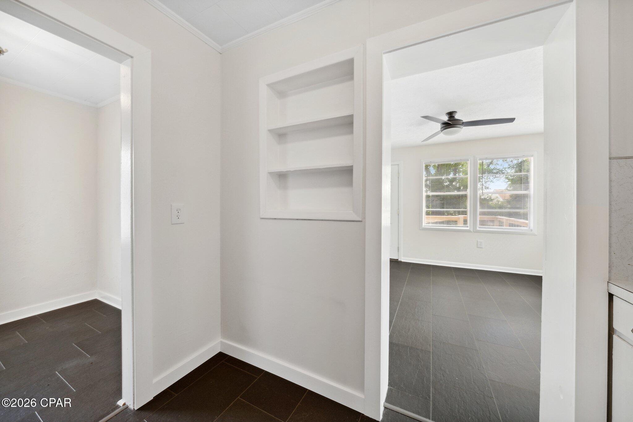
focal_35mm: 13
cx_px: 316
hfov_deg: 108.3
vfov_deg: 85.4
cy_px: 211
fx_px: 229
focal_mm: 13
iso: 500
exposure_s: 1/13
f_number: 9
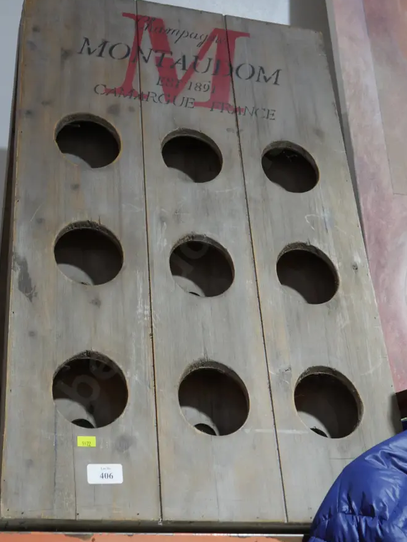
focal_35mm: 54
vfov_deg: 35.5
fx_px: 846
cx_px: 178
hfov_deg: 27.0
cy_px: 265
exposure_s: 1/60
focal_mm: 23
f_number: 5.1
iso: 1000
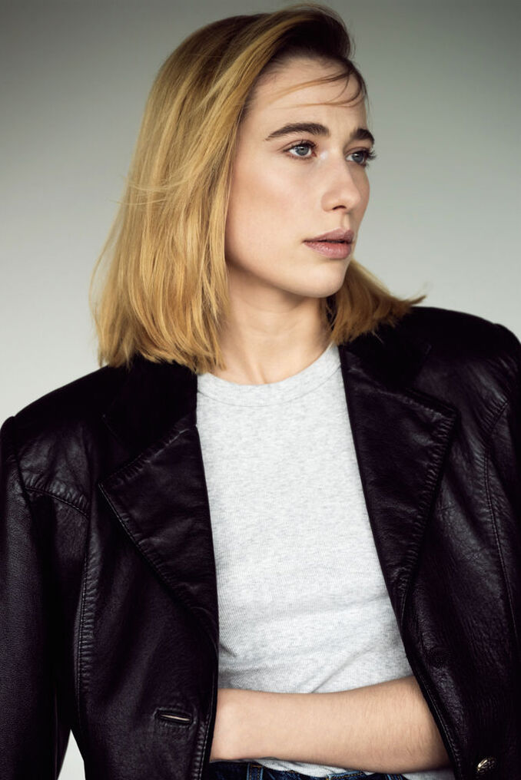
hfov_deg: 15.4
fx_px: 1931
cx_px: 260
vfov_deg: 22.9
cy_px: 390
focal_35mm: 89
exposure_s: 1/200
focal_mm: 89
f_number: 4
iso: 320
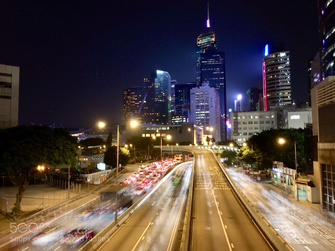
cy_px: 126
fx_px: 290
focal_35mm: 30
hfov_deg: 60.0
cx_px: 170
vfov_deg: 46.8
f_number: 2.2
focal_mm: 4.15
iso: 160
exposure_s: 1/8
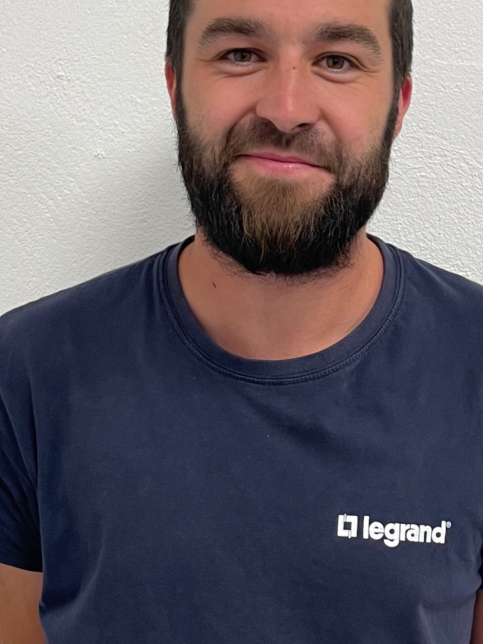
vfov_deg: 27.4
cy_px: 346
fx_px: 1321
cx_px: 298
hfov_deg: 20.7
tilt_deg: -5.3
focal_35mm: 71
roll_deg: -0.7
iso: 64
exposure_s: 1/50
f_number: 1.6
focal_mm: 5.1
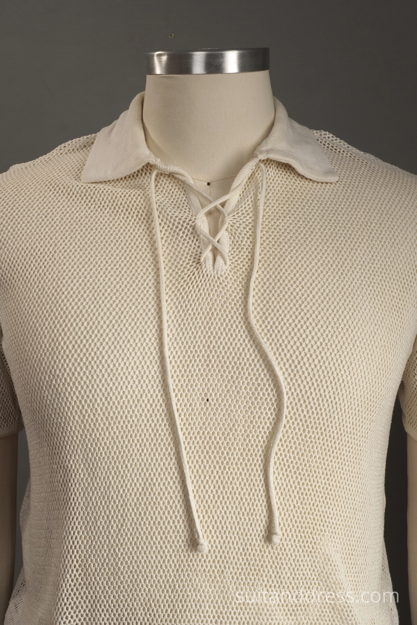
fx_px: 834
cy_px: 312
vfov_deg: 41.1
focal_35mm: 48
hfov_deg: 28.1
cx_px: 208
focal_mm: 32
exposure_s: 1/60
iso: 400
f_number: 10
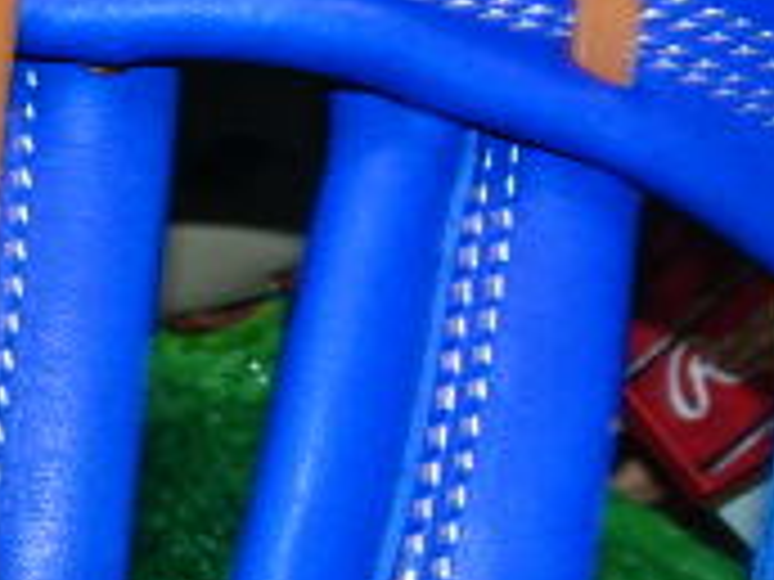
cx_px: -284
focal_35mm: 138
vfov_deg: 10.7
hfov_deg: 13.7
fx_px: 3086
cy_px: 319
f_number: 4
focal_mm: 6.37
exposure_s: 1/40
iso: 160
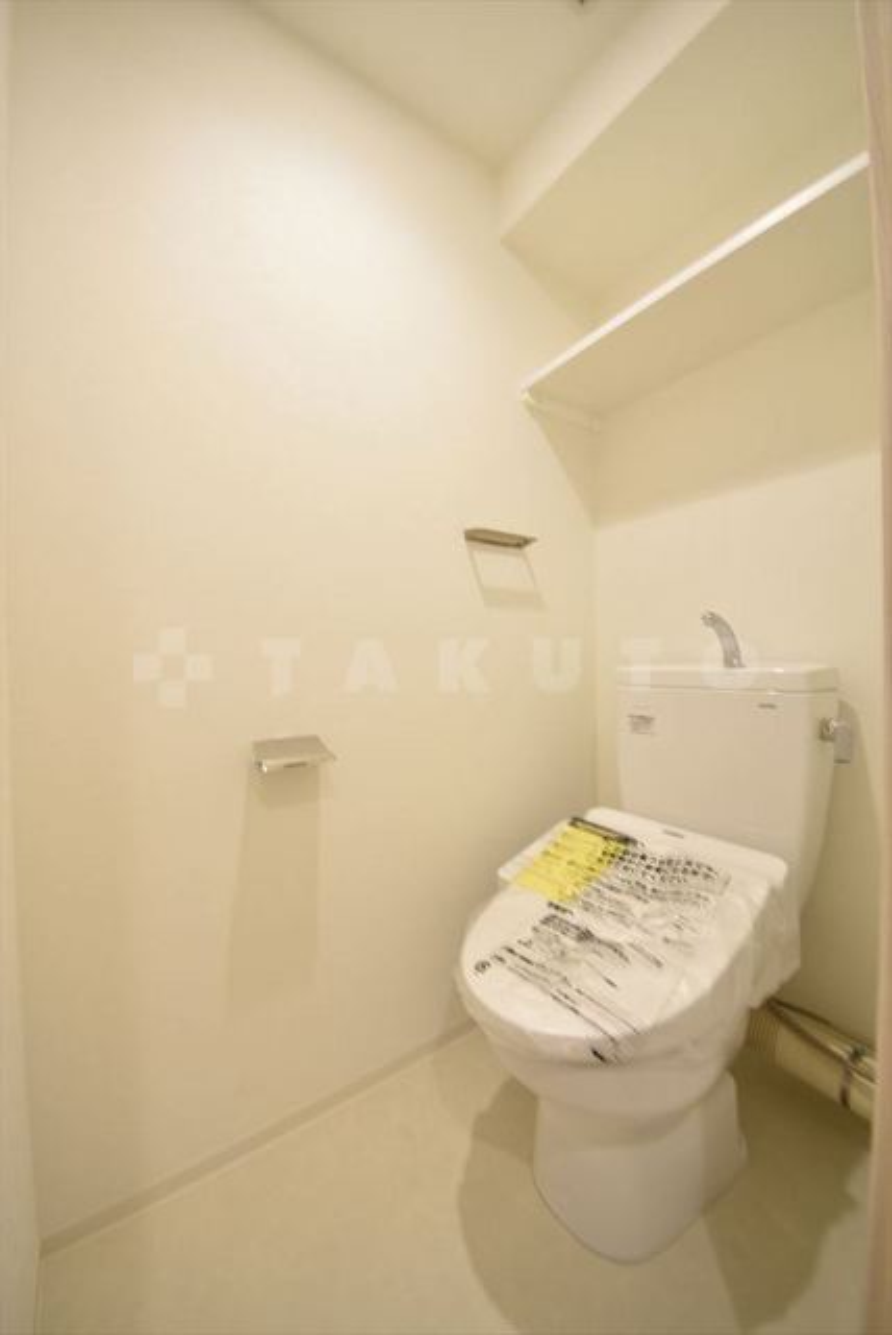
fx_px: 445
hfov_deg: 90.1
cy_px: 668
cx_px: 446
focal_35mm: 12
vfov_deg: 112.6
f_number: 4.5
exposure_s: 1/5
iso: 100
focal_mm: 8
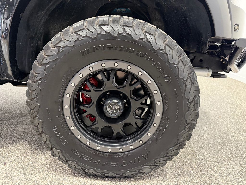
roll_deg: -1.8
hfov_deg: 71.6
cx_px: 123
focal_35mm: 24
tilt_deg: -18.4
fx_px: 171
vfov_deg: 56.8
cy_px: 92
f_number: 1.78
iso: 400
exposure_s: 1/120
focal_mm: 6.76
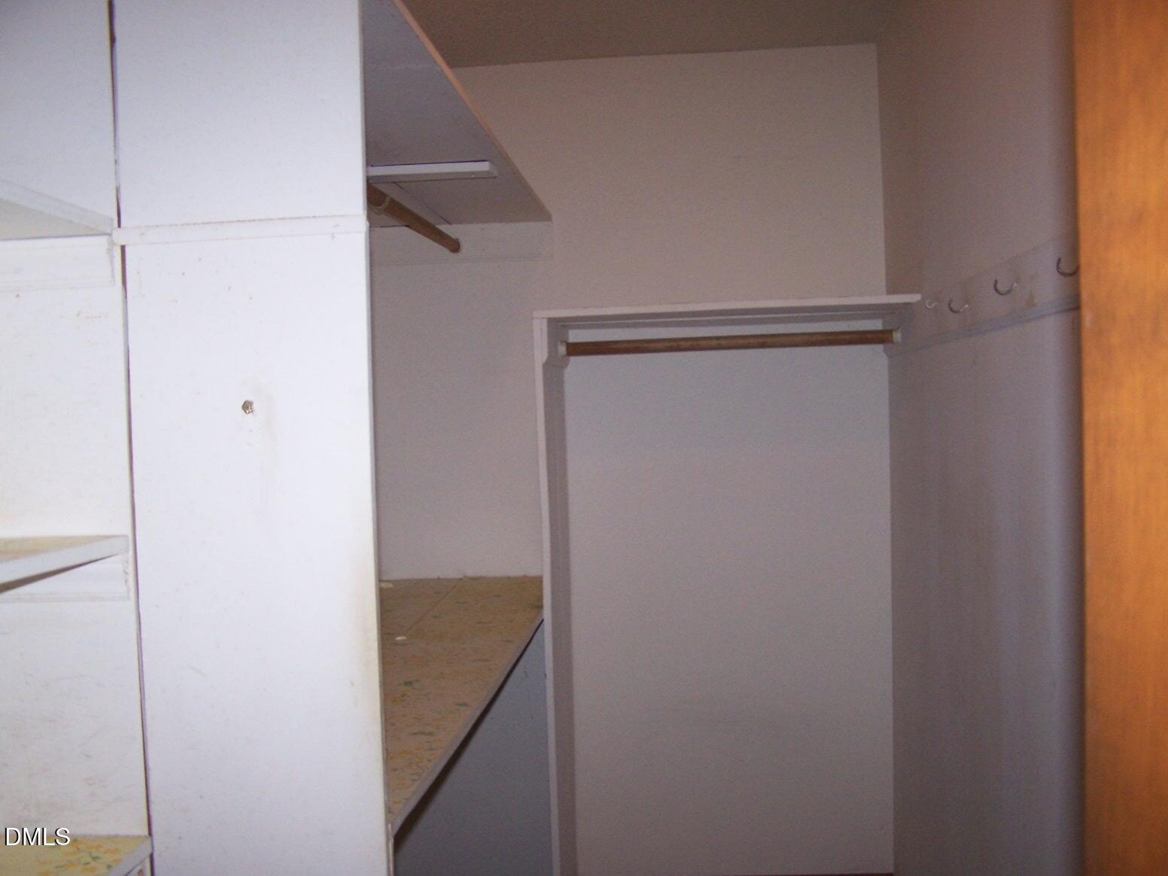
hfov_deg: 49.0
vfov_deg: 37.7
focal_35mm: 38
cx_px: 584
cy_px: 438
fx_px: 1282
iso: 140
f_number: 2.8
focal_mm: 6.3
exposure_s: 1/60
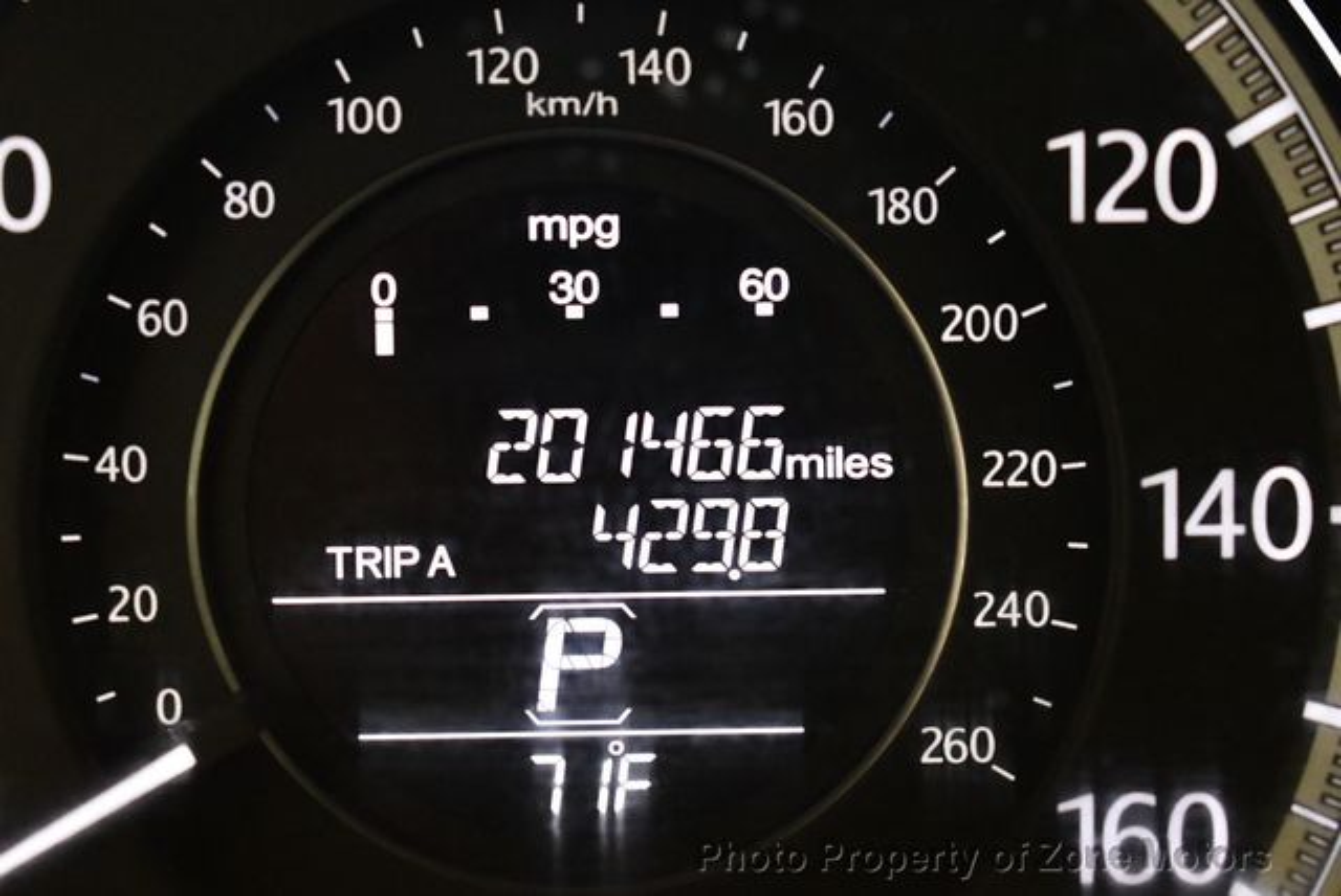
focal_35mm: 110
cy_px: 448
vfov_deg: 12.5
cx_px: 670
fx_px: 4101
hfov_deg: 18.6
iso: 4500
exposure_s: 1/60
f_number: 5.6
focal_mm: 55
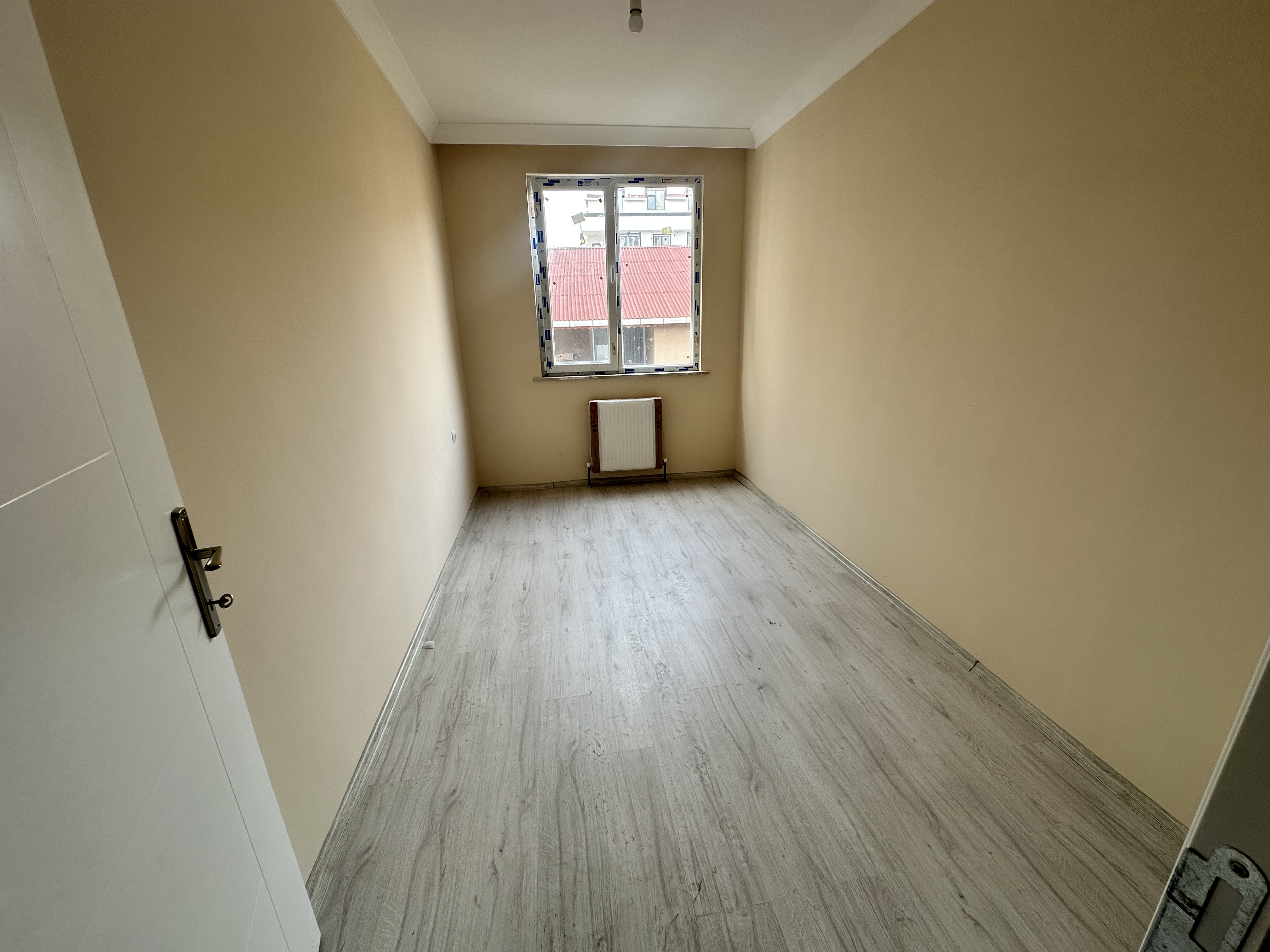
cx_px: 635
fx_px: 514
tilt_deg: -17.6
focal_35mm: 14
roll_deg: +1.3
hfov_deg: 102.1
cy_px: 476
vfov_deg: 85.7
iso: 50
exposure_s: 1/99
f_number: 2.2
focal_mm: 2.22
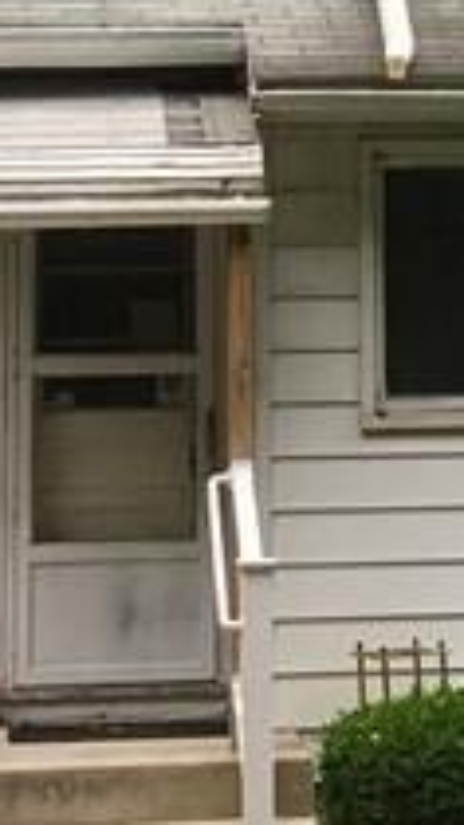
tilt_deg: +11.8
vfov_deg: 13.3
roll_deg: +0.9
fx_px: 3371
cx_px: 421
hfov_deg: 7.8
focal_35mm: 154
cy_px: -354
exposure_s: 1/40
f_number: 2.2
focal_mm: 4.15
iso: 25
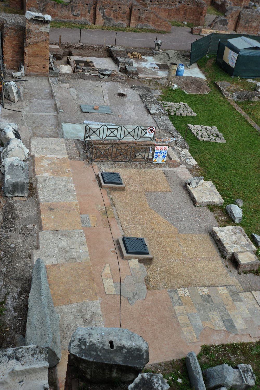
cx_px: 130
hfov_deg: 31.9
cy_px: 195
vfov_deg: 46.4
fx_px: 455
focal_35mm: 42
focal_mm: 42
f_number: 11
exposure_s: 1/500
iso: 500
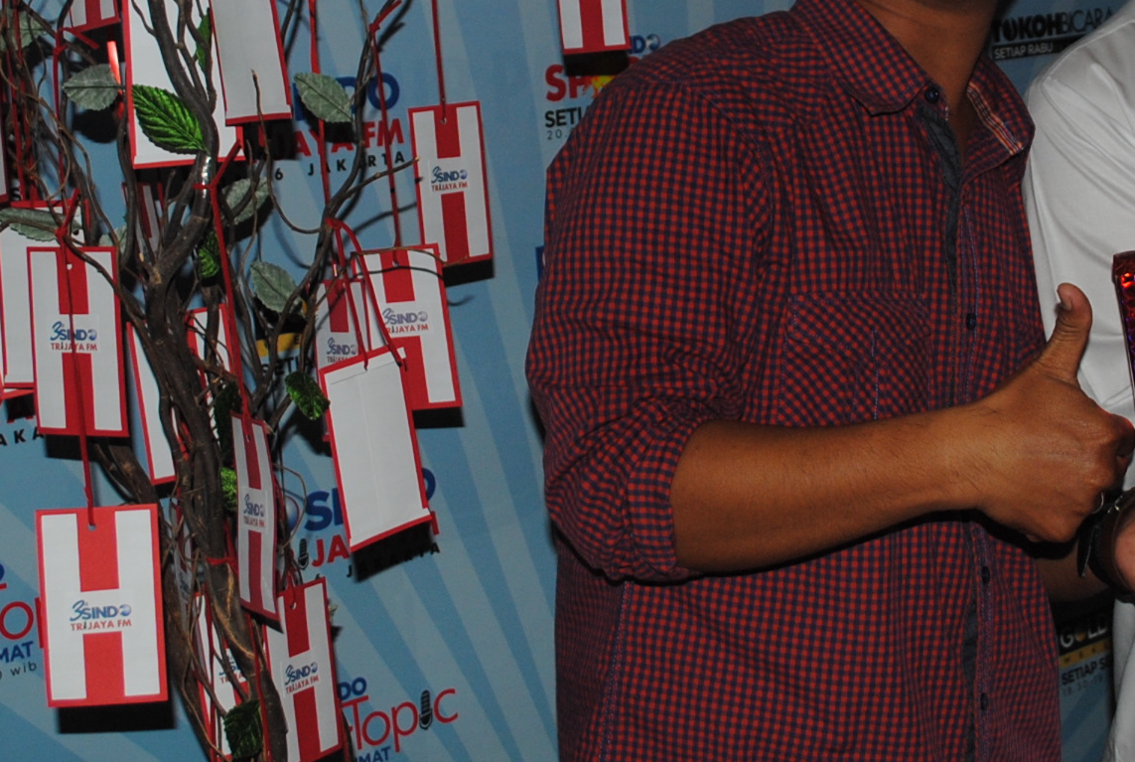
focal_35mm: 76
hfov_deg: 26.5
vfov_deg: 17.8
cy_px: 103
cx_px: 730
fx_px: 2401
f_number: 3.8
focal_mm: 20
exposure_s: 1/60
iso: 200
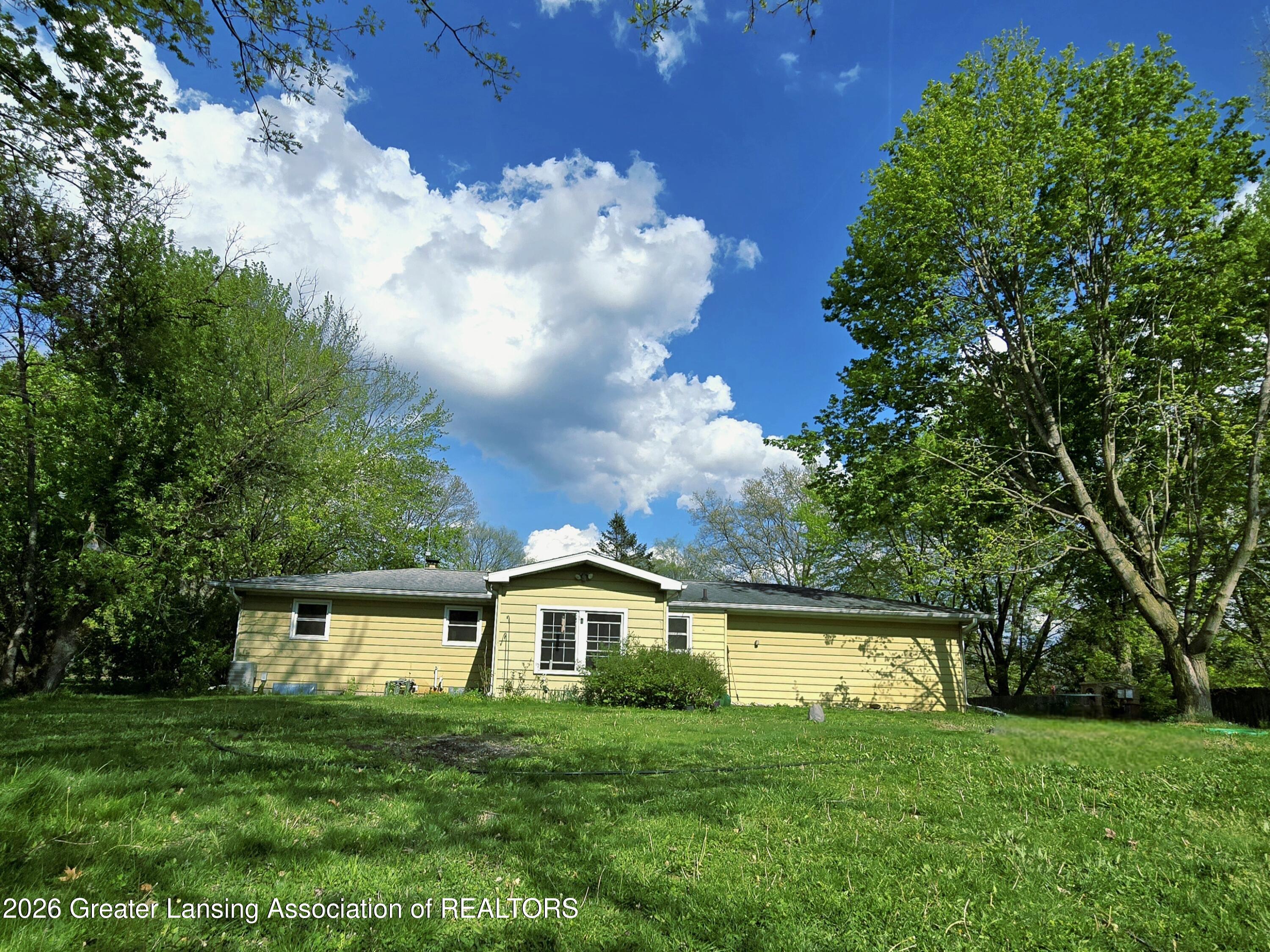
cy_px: 476
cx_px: 635
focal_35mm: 13
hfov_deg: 106.2
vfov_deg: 89.9
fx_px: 477
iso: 50
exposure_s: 1/3333
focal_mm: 2.2
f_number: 2.2
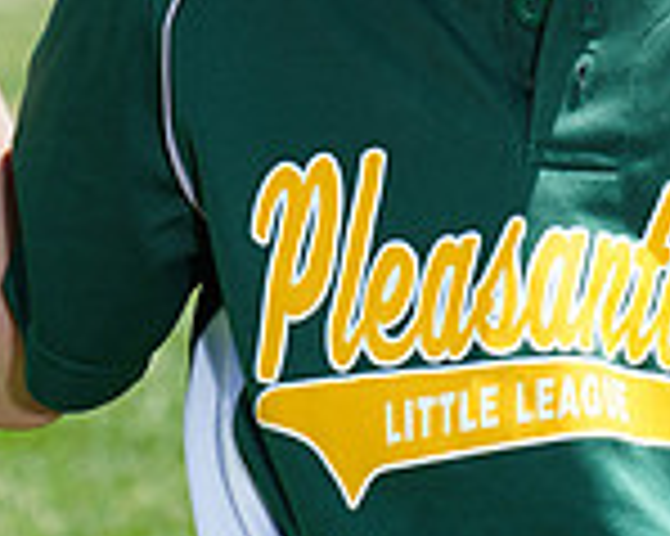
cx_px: 724
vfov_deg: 2.7
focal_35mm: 566
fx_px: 11216
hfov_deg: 3.4
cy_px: -286
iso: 200
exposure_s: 1/200
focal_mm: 155
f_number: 10
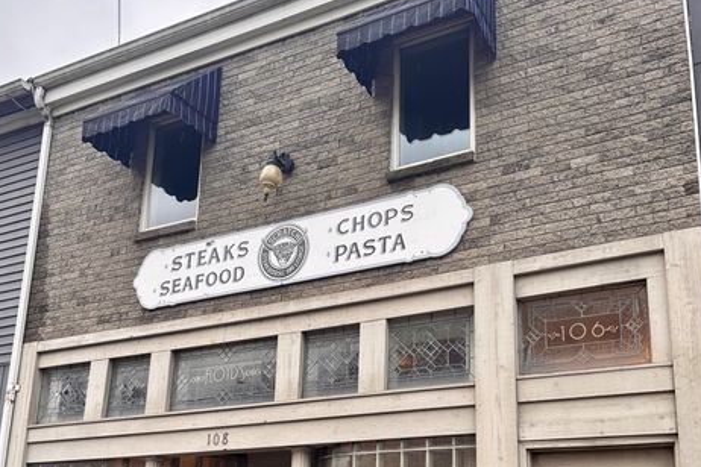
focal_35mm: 39
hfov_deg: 49.5
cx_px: 367
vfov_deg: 33.2
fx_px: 759
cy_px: 374
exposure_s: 1/121
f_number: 1.6
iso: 32
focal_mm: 5.96
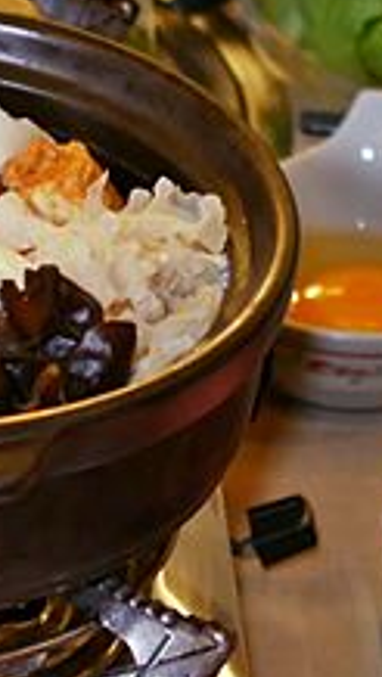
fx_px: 4491
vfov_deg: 8.6
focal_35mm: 250
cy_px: 470
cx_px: -158
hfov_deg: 4.8
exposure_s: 1/60
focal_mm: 25
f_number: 1.8
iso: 320
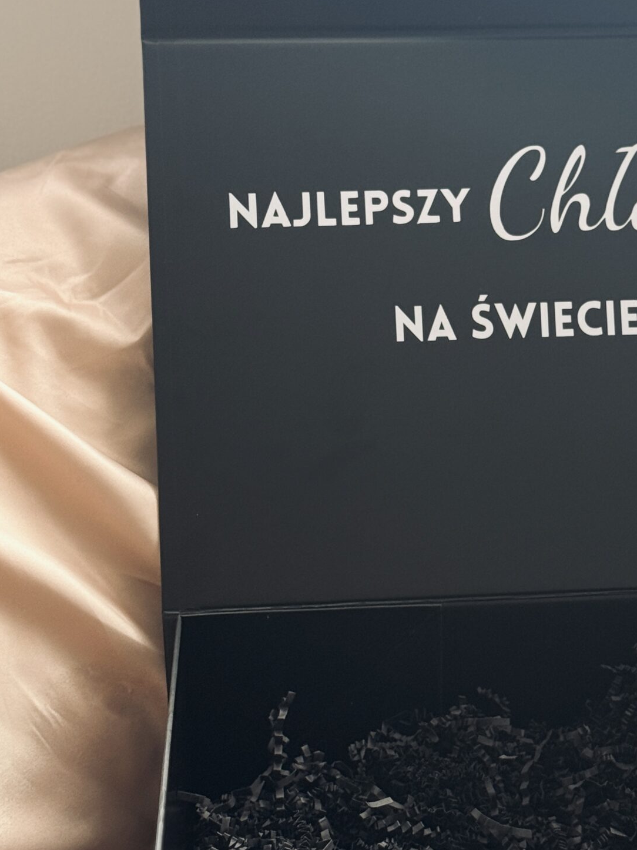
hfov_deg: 17.2
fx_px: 2086
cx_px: 553
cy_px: 533
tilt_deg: -20.5
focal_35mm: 85
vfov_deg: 23.0
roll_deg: -0.3
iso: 100
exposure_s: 1/97
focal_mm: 6.76
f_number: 1.78
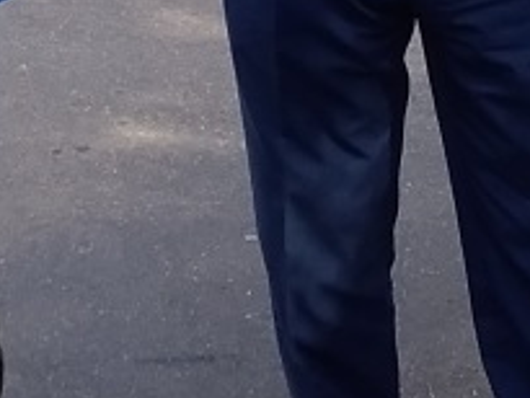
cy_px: -279
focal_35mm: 155
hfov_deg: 12.7
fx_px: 2375
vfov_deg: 9.2
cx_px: 116
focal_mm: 3.3
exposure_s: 1/144
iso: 40
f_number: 2.2
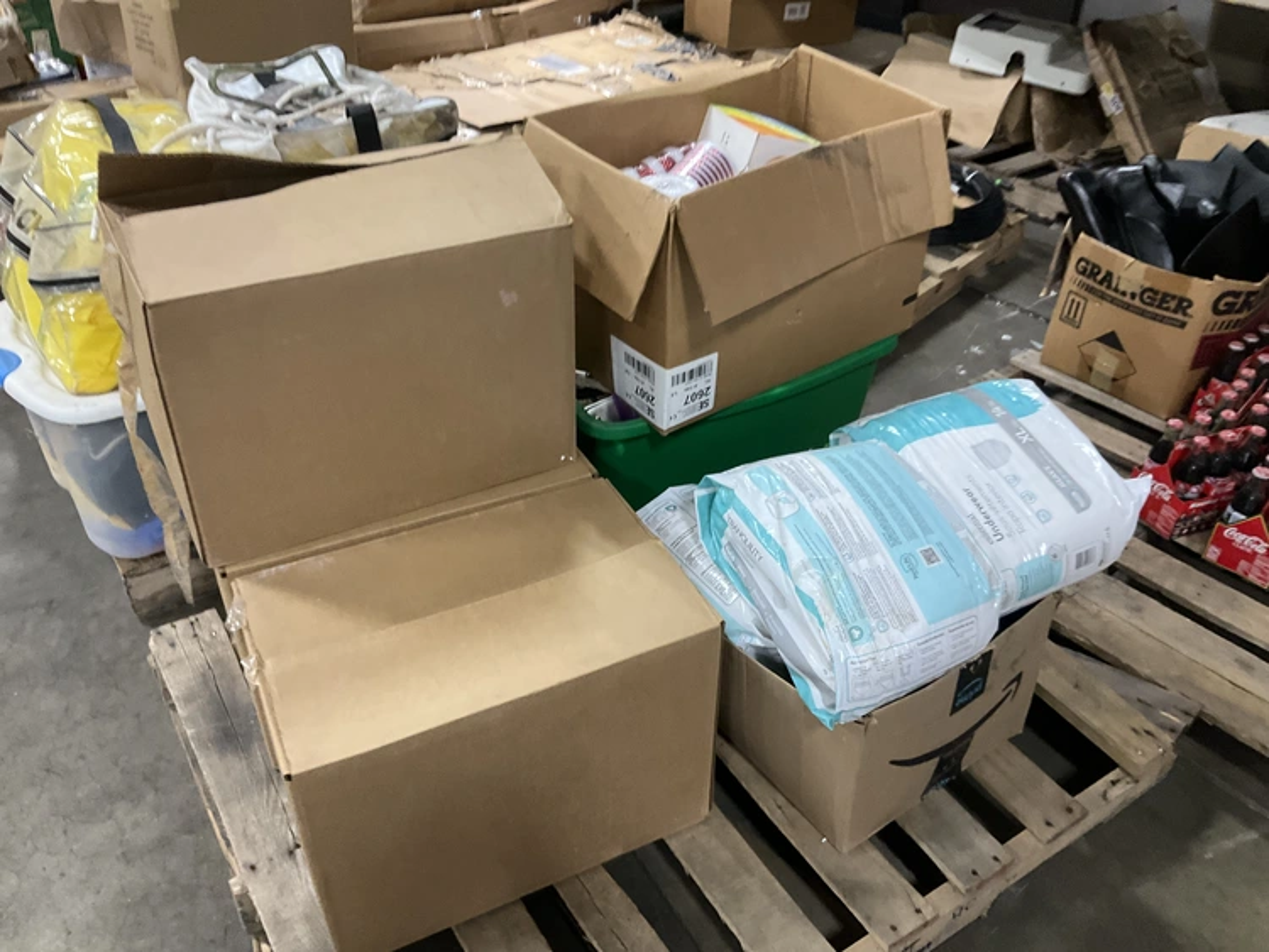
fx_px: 1063
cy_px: 476
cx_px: 634
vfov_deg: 48.3
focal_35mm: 29
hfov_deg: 61.6
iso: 200
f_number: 1.8
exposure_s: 1/40
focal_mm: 3
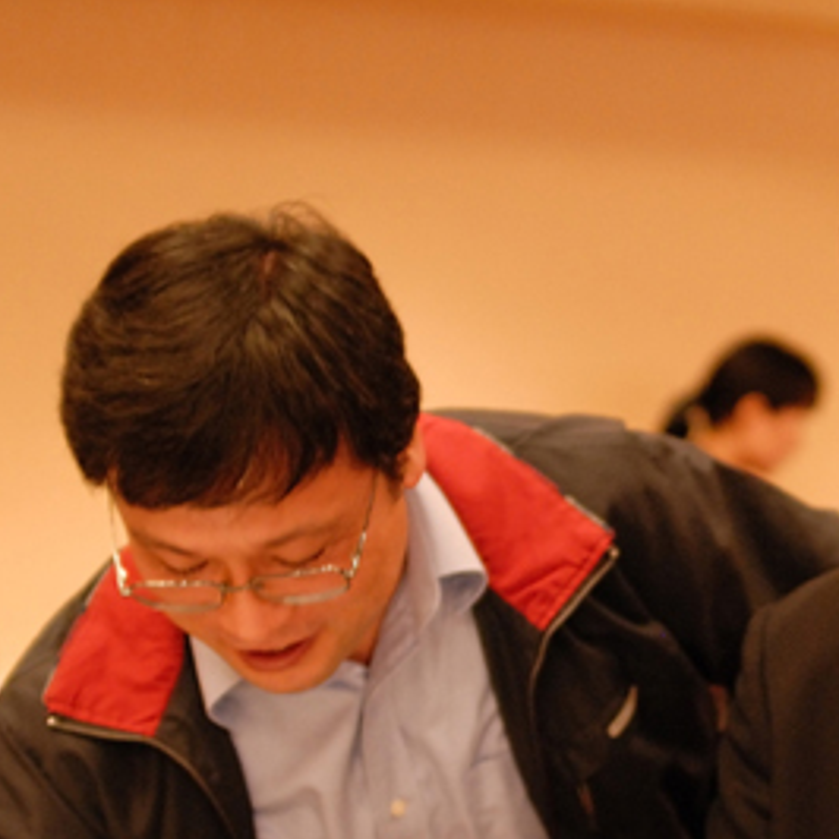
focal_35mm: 86
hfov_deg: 19.8
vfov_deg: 20.1
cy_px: 582
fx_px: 2358
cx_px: 738
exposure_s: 1/60
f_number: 2
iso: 800
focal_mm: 28
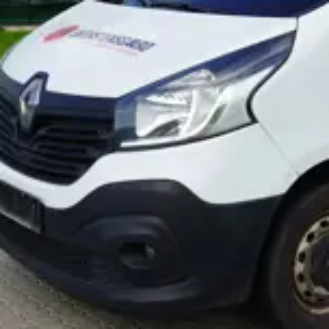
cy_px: 61
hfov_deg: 21.9
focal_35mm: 78
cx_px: 262
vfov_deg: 21.9
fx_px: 839
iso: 100
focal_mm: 29
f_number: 8
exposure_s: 1/125
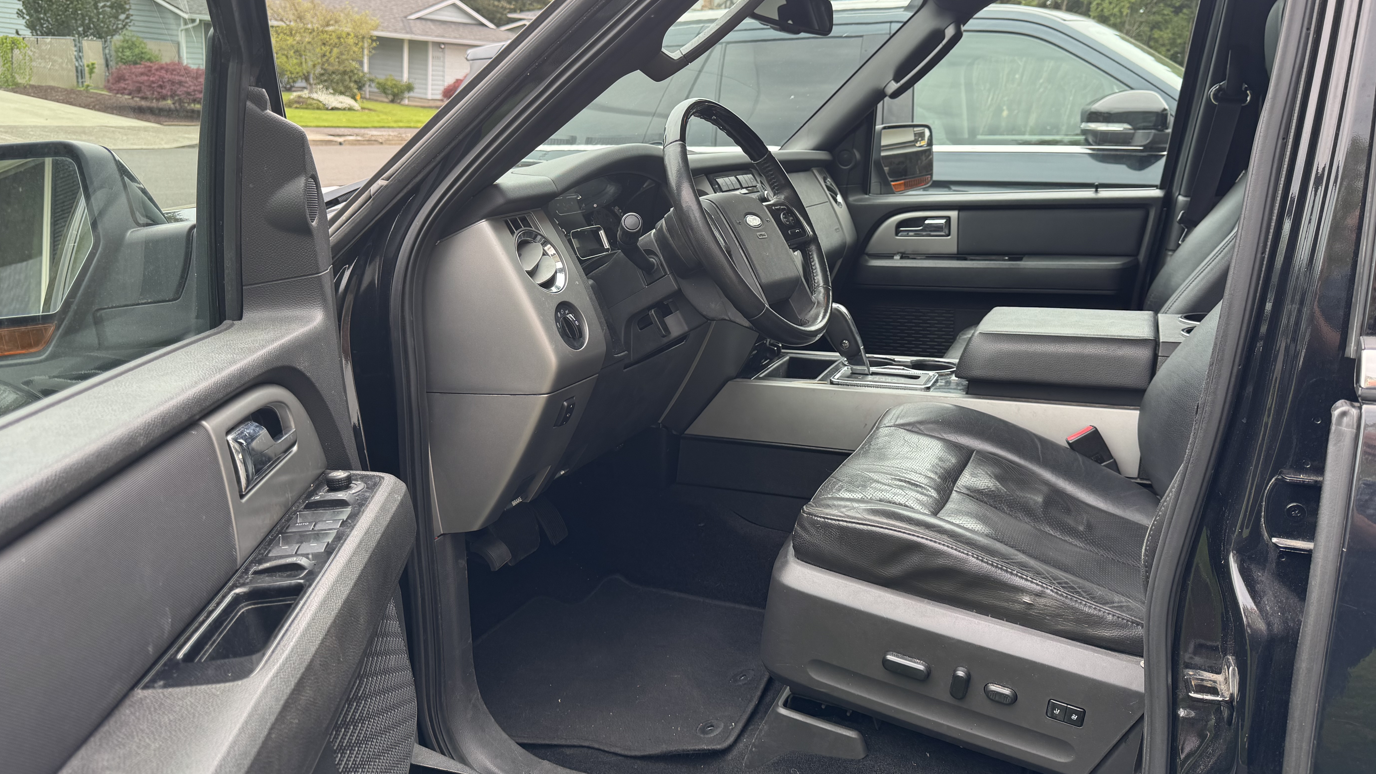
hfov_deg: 69.8
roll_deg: -5.4
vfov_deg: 42.8
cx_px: 704
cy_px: 328
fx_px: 985
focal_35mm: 27
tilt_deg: -15.7
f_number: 1.78
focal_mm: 6.76
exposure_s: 1/165
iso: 64
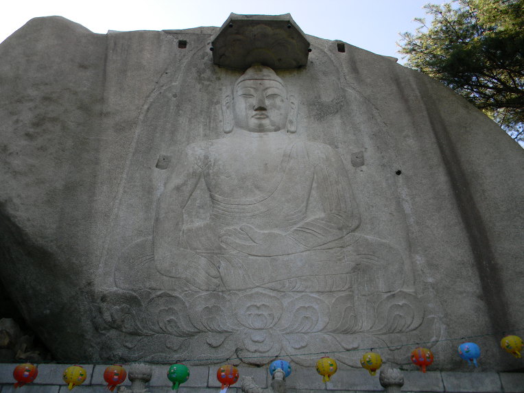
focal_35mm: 28
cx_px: 262
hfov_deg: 63.4
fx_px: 424
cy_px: 196
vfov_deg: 49.7
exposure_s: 1/290
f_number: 3.5
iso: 80
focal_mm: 5
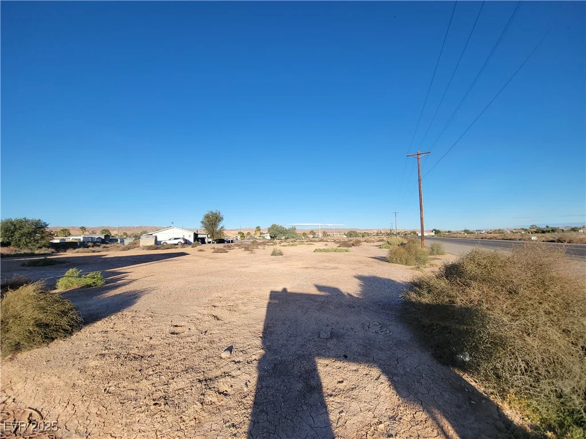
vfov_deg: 89.9
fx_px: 220
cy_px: 220
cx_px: 293
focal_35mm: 13
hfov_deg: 106.2
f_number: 2.2
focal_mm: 2.2
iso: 50
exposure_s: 1/1182
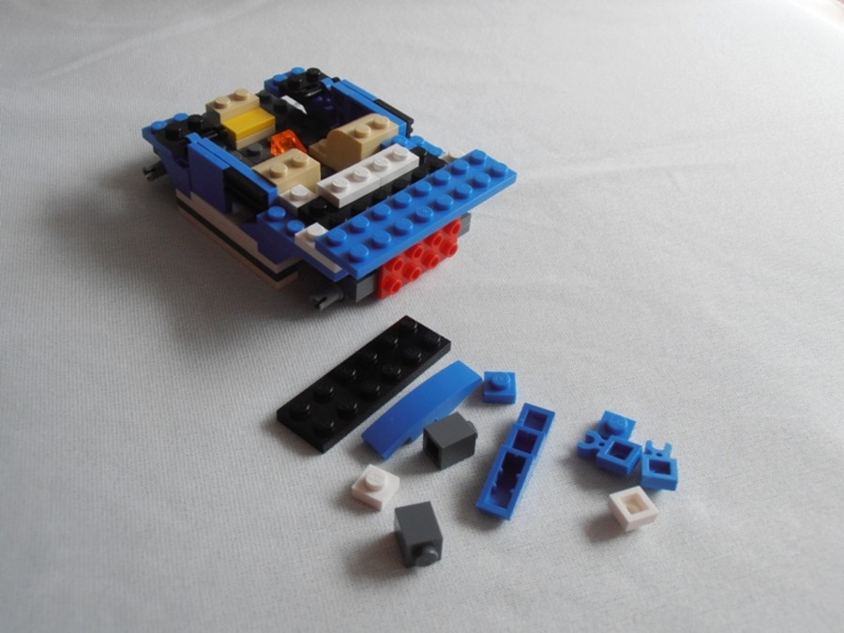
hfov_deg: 50.1
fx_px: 902
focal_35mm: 37
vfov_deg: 38.7
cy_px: 316
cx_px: 422
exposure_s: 1/160
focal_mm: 6.61
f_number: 3.9
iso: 80
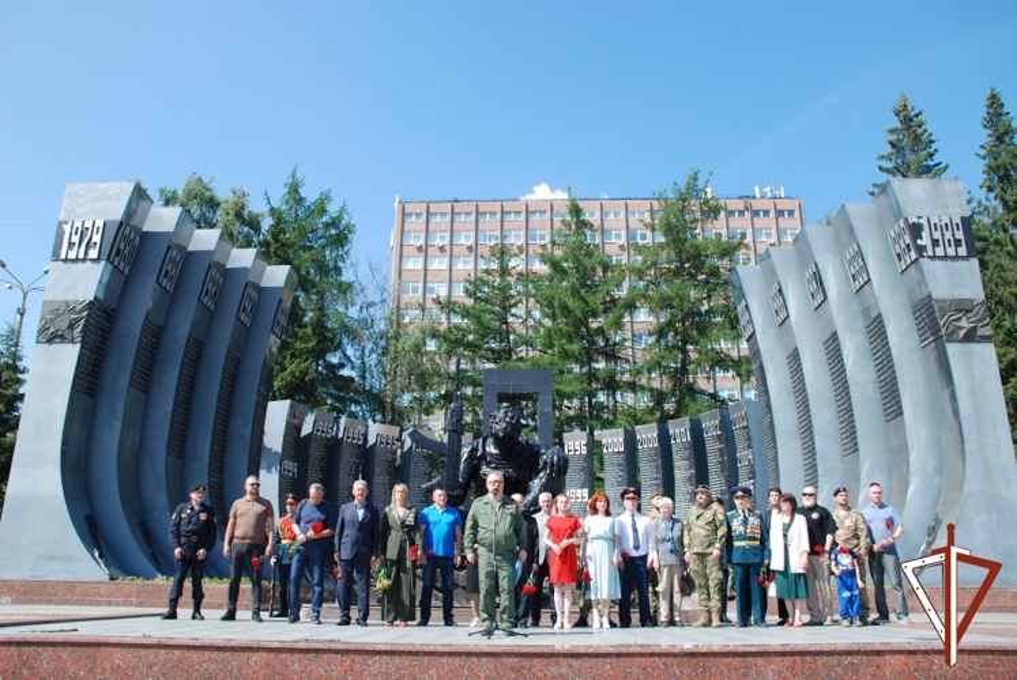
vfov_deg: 43.7
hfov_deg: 61.9
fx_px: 848
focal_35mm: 30
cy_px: 340
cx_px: 508
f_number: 6.3
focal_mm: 20
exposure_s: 1/160
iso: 100
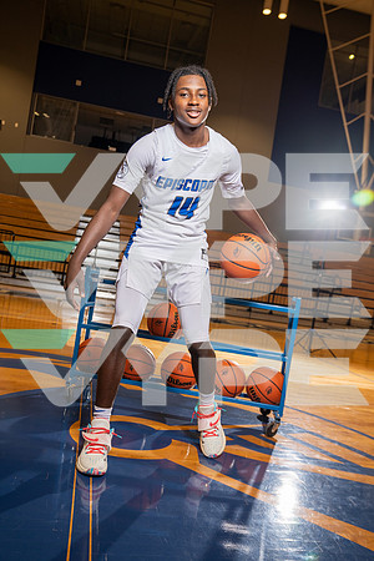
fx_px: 499
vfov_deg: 58.7
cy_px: 280
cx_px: 187
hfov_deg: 41.1
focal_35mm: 32
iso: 400
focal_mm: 32
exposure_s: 1/250
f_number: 4.5
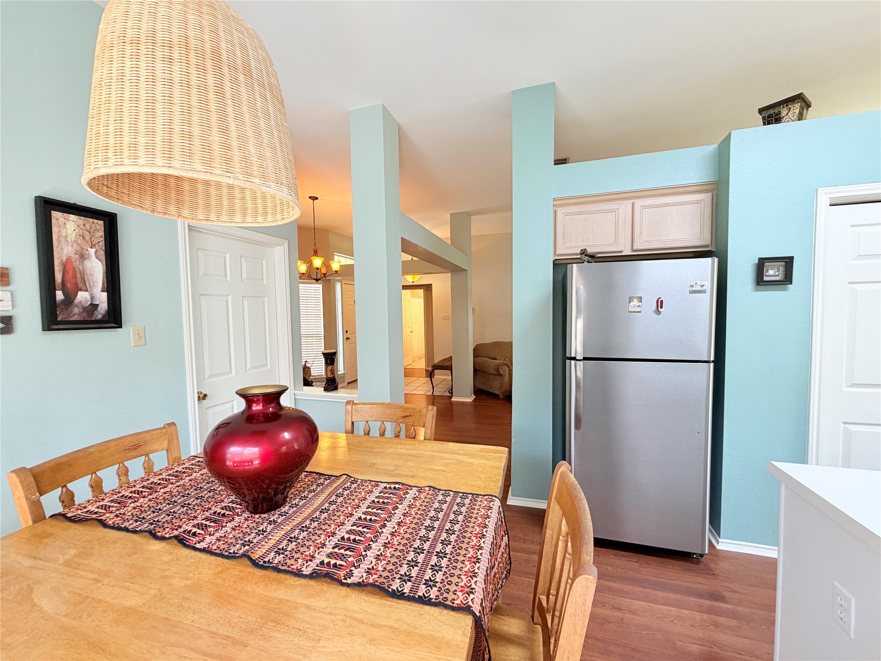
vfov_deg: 85.7
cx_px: 440
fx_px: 356
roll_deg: +1.2
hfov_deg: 102.1
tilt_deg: -3.7
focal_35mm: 14
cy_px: 330
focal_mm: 2.22
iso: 200
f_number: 2.2
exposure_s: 1/60
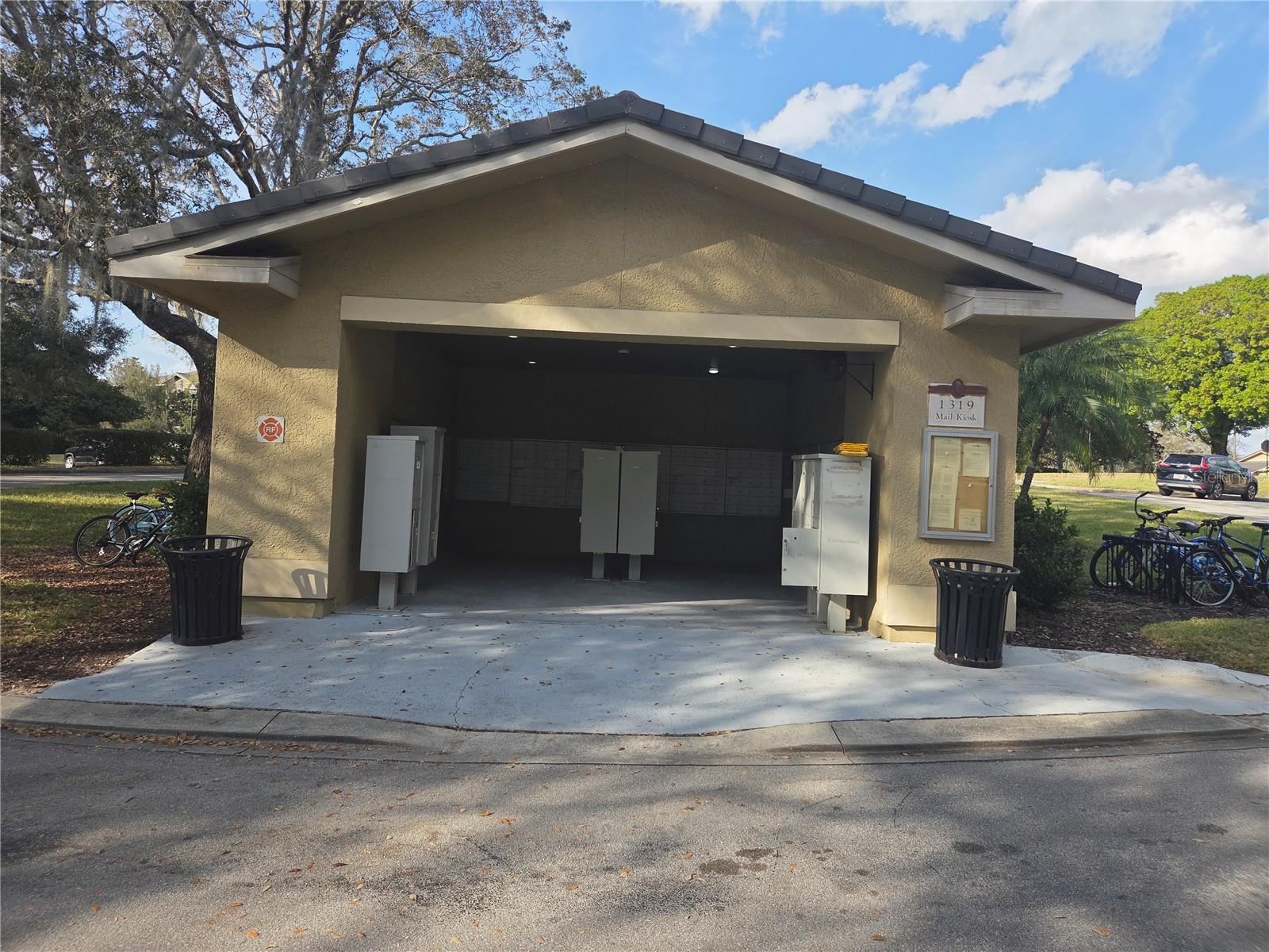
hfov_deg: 73.9
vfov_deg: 58.9
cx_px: 634
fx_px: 843
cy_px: 476
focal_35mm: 23
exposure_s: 1/2060
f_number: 1.8
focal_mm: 5.4
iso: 80
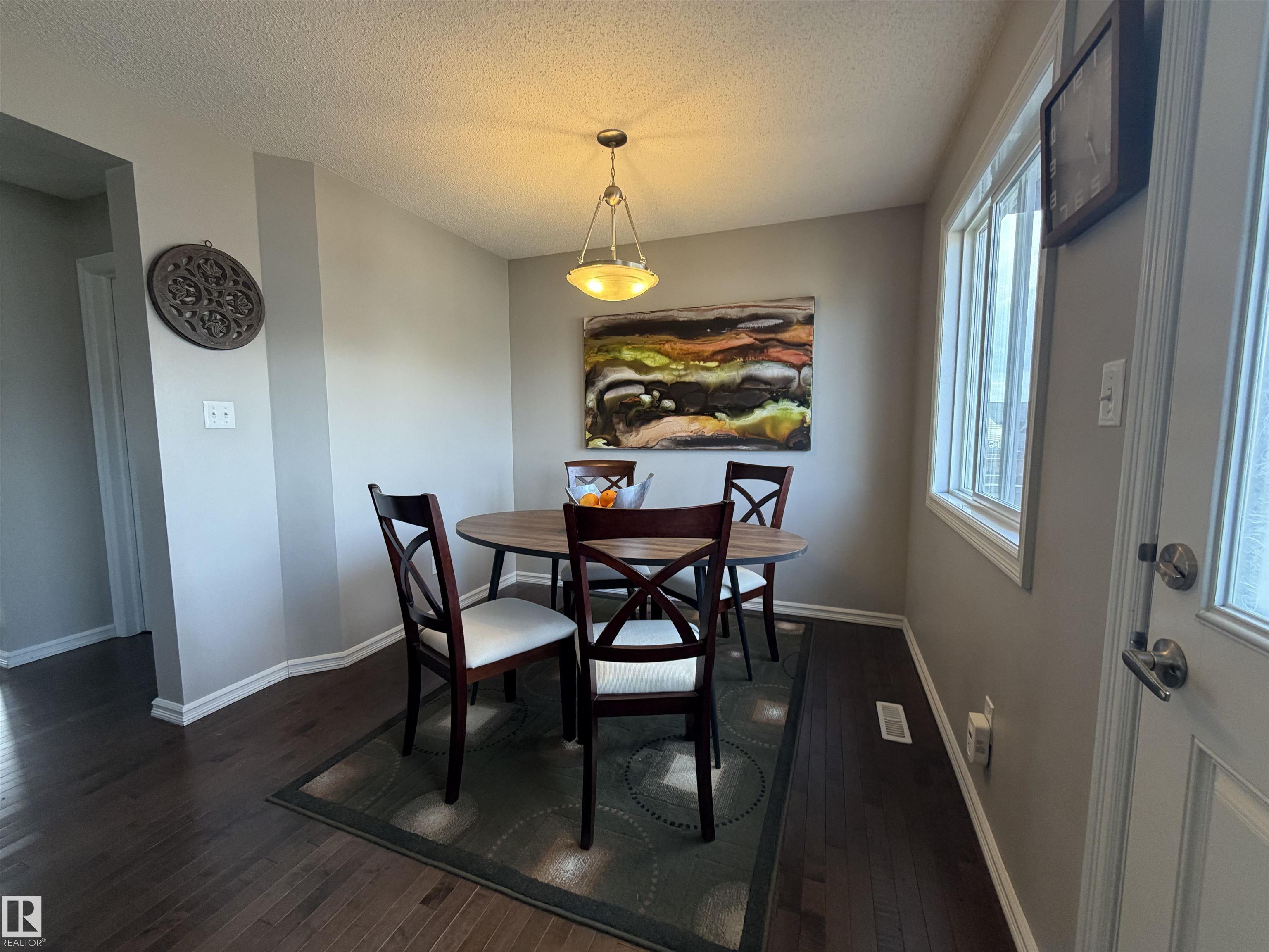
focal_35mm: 14
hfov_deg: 102.1
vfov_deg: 85.7
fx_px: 513
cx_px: 634
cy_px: 476
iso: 250
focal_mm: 2.22
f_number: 2.2
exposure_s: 1/120
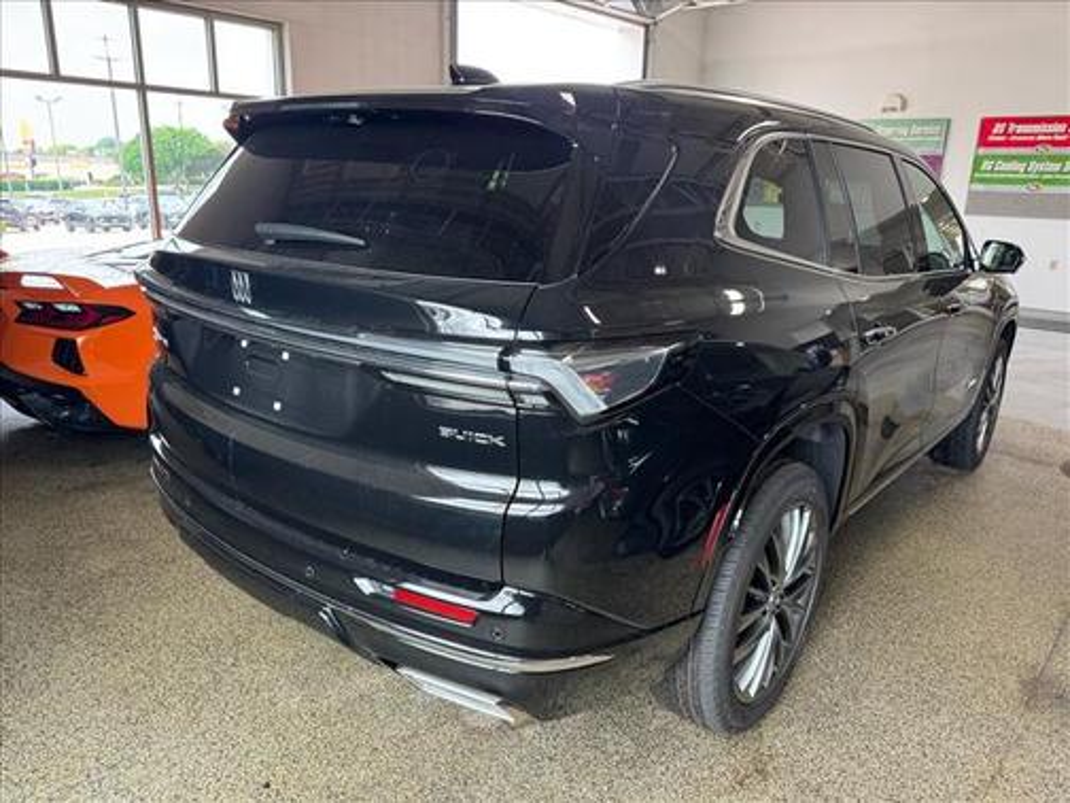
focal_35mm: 24
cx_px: 535
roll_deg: -1.3
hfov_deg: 71.6
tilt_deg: -15.1
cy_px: 402
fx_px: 742
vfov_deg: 56.8
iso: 160
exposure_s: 1/121
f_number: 1.78
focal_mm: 6.76
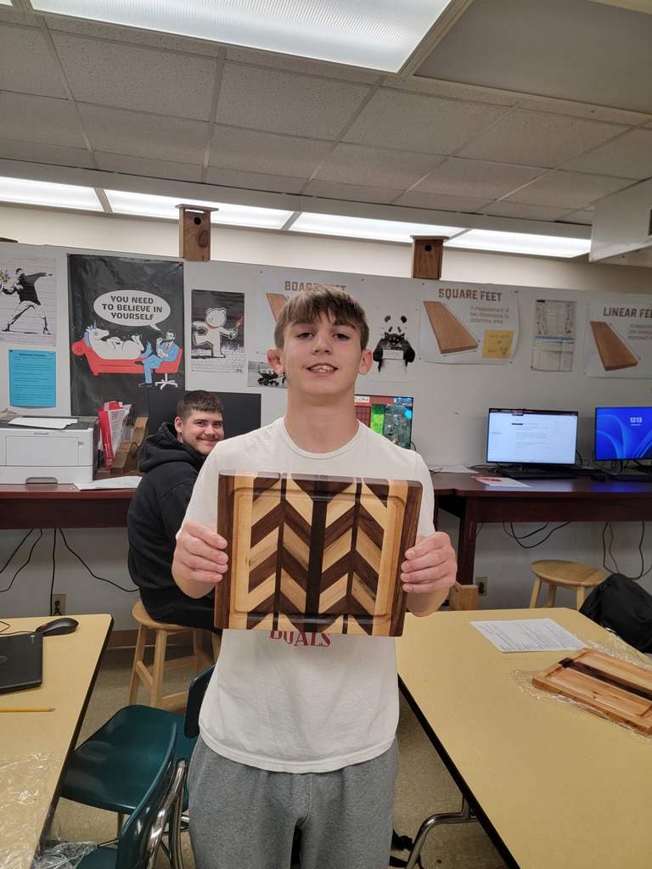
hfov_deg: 56.8
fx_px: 603
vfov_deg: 71.6
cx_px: 326
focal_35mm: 24
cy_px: 434
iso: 200
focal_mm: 6.7
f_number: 1.8
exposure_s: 1/120
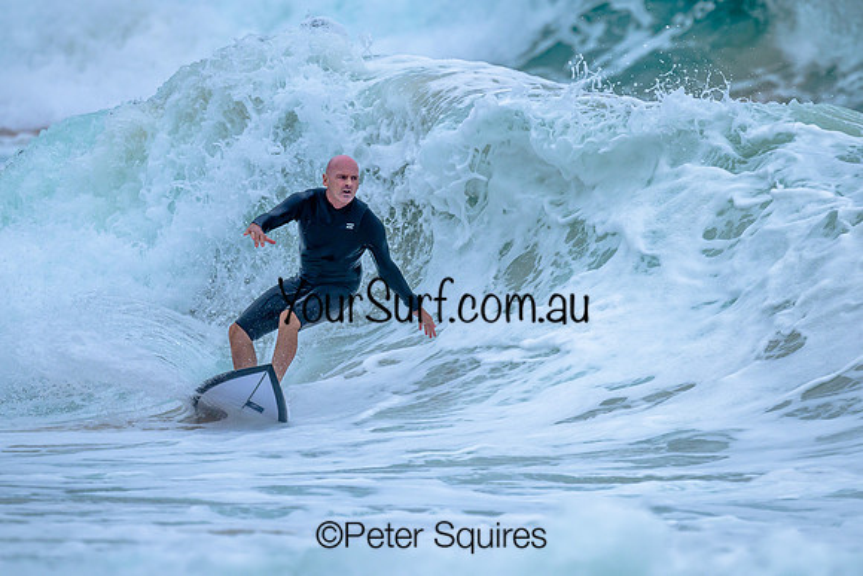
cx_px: 555
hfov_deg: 1.9
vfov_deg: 1.3
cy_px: 324
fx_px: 26365
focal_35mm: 1100
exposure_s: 1/2500
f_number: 6.3
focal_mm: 800
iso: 250
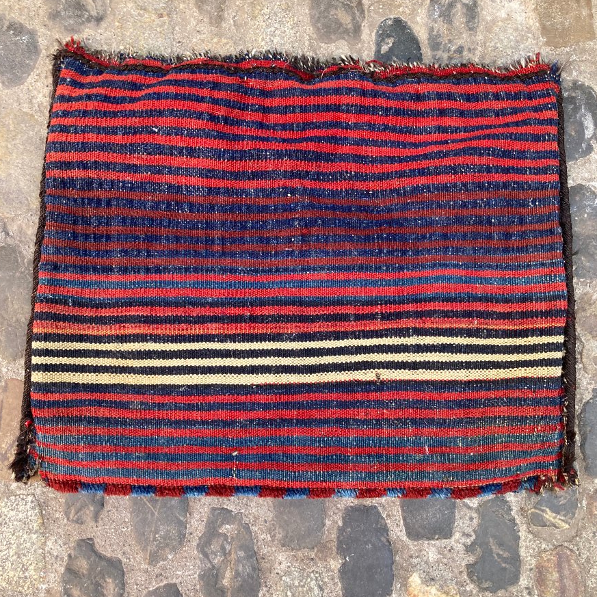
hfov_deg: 48.5
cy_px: 310
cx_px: 299
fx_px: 663
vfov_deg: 48.4
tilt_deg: -80.4
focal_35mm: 34
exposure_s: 1/111
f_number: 1.8
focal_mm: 3.99
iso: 80
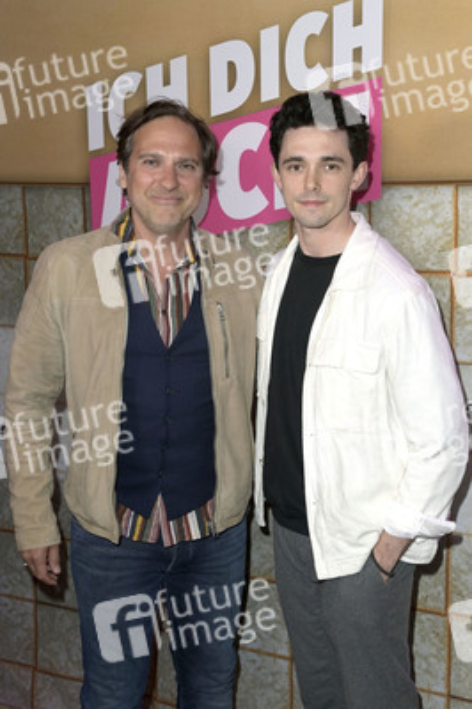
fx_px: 886
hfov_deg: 29.8
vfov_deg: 43.6
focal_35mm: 45
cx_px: 236
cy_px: 354
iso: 500
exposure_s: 1/200
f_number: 5
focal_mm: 45
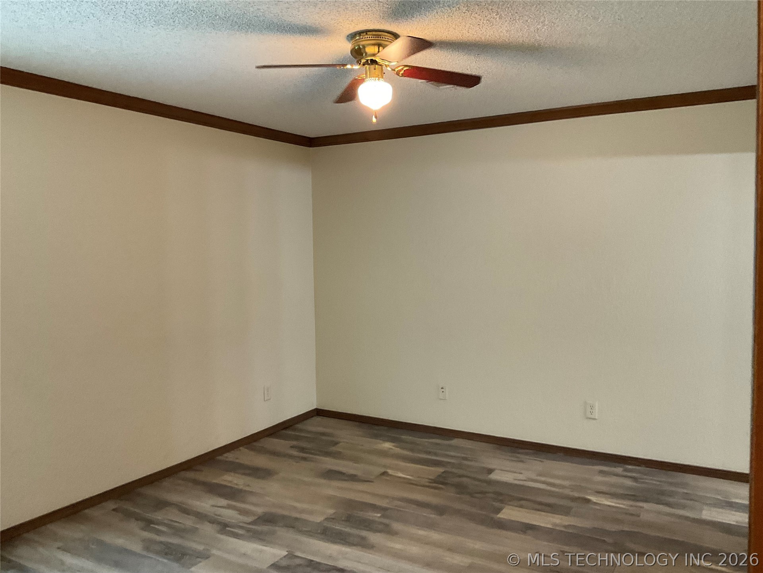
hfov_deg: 61.7
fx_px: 639
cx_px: 382
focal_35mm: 29
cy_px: 286
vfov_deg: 48.2
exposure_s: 1/60
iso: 200
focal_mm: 3
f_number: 1.8
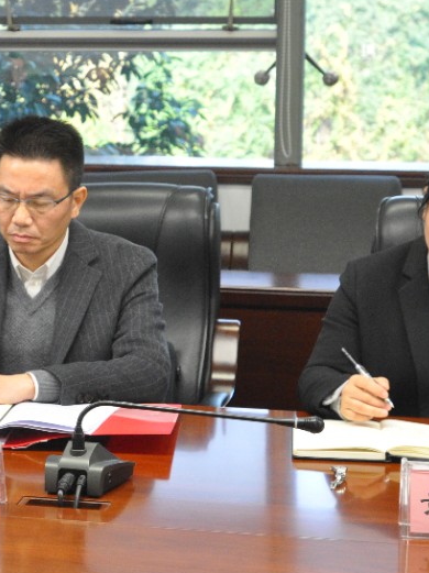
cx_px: 18
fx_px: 1125
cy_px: 242
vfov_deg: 28.5
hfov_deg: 21.0
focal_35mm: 68
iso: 2000
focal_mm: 24
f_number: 5.6
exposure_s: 1/125
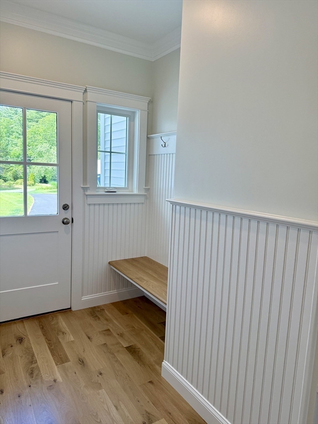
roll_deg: -2.1
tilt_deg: -7.2
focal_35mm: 24
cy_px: 212
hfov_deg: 56.8
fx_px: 294
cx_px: 159
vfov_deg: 71.6
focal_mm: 6.76
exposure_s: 1/233
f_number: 1.78
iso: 125
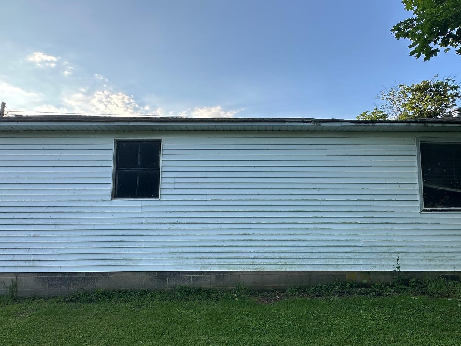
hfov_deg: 73.7
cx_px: 253
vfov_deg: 58.7
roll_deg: +0.0
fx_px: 306
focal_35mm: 23
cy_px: 192
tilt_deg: +7.5
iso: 40
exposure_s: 1/440
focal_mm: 2.22
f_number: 2.2
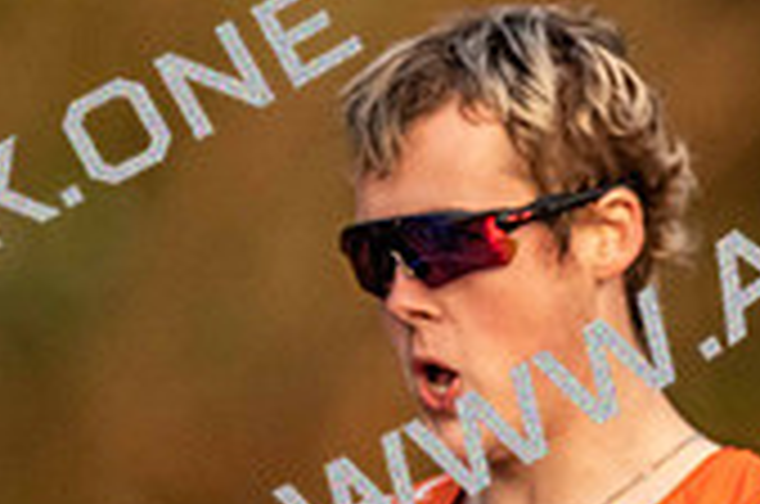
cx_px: 832
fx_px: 43512
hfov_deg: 1.0
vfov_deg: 0.7
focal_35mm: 2065
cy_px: 574
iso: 3200
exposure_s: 1/2500
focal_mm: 600
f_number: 4
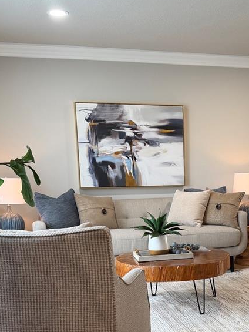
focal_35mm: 51
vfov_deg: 36.6
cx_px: 193
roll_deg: +0.6
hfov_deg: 28.1
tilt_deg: -9.5
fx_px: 489
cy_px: 250
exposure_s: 1/60
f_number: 1.78
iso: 125
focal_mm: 6.76
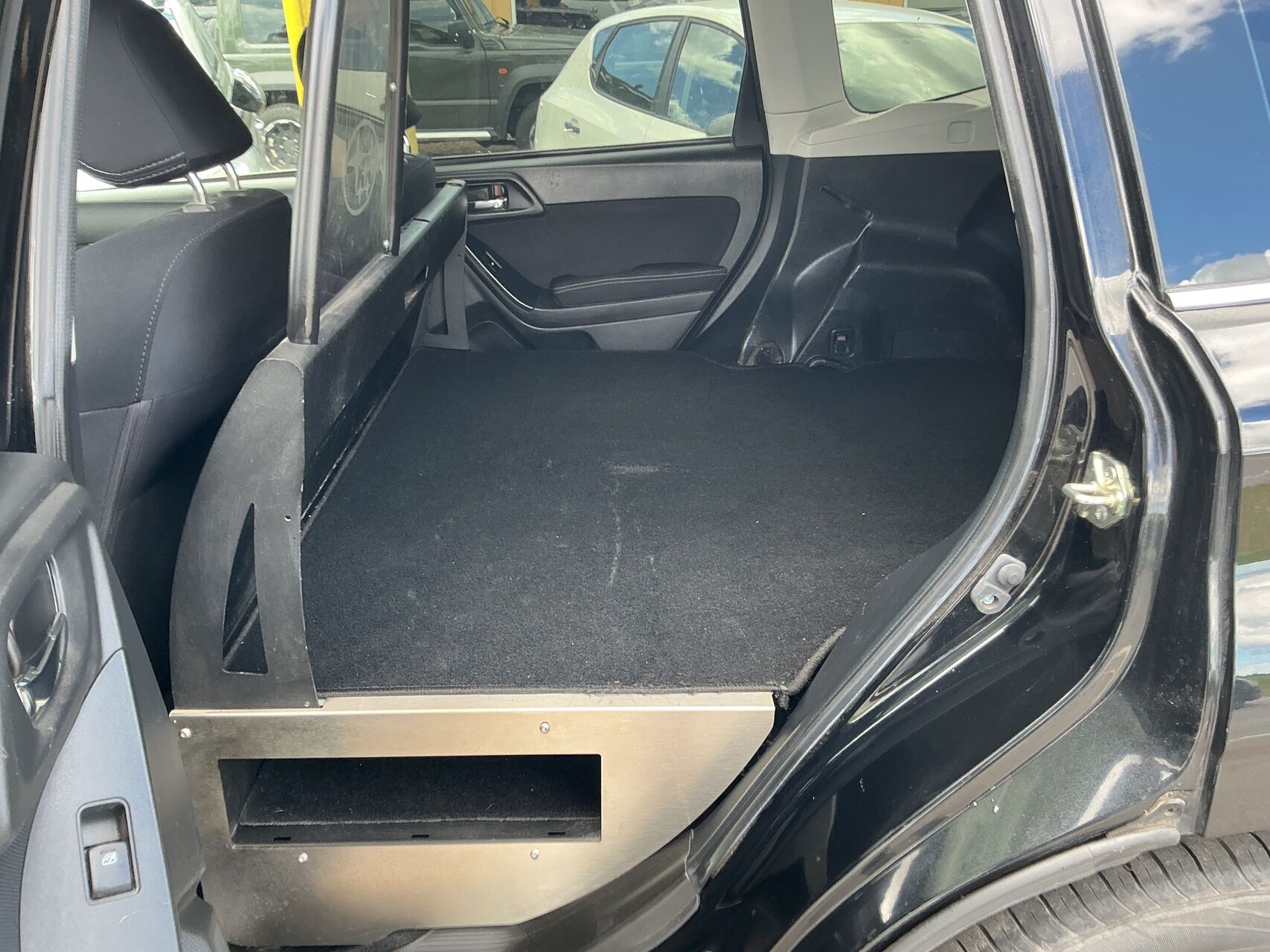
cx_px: 635
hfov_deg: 61.7
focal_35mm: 29
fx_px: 1064
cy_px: 476
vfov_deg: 48.2
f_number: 1.8
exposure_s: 1/60
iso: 40
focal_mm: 3
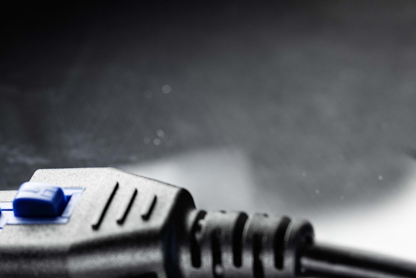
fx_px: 1791
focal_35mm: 155
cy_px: 294
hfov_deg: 13.1
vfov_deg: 8.8
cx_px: 27
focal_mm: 60
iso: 100
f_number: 7.1
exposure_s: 1/25
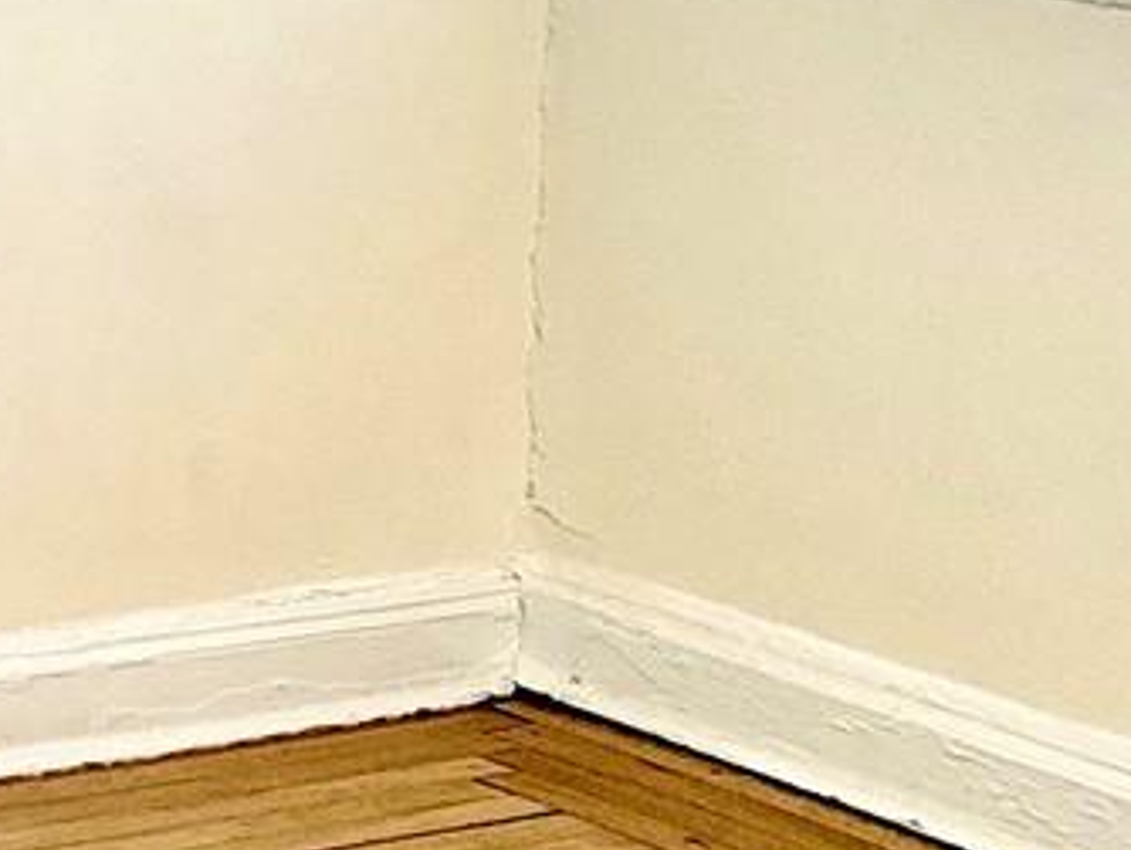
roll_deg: +1.4
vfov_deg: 10.0
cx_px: -1239
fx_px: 4806
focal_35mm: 147
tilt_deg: -7.7
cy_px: -24
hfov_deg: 11.8
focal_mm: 6.86
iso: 160
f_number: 1.78
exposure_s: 1/60
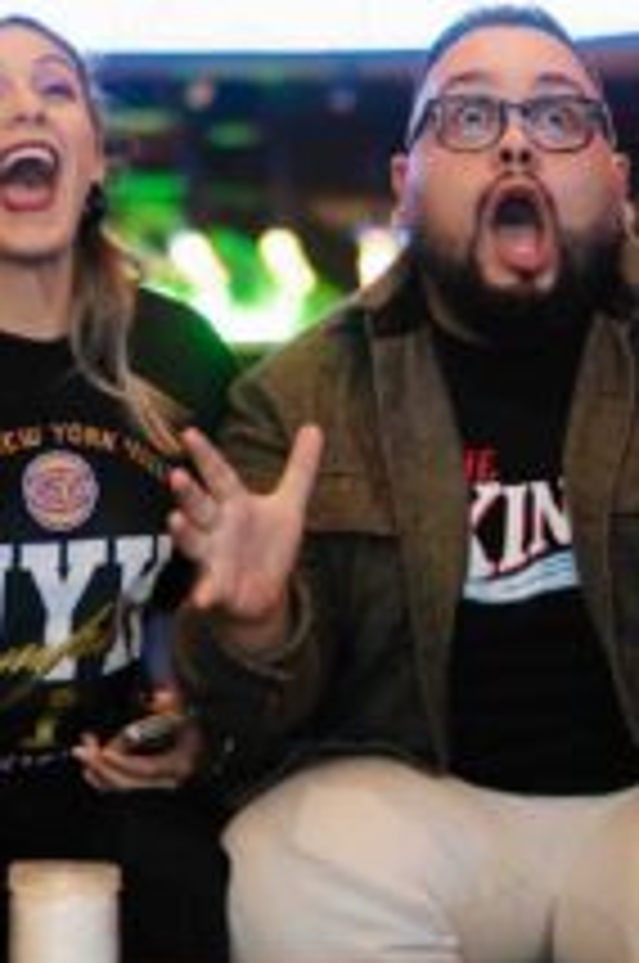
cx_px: 290
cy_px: 504
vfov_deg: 13.0
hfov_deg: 8.7
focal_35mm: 158
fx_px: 4220
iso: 2500
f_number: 1.8
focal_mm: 50
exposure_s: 1/100
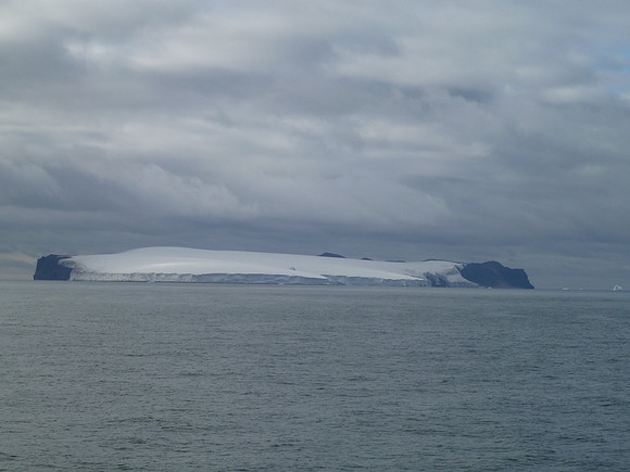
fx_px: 1893
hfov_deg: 18.9
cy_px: 236
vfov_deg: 14.2
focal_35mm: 104
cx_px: 315
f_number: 5.6
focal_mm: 17
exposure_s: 1/640
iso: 80
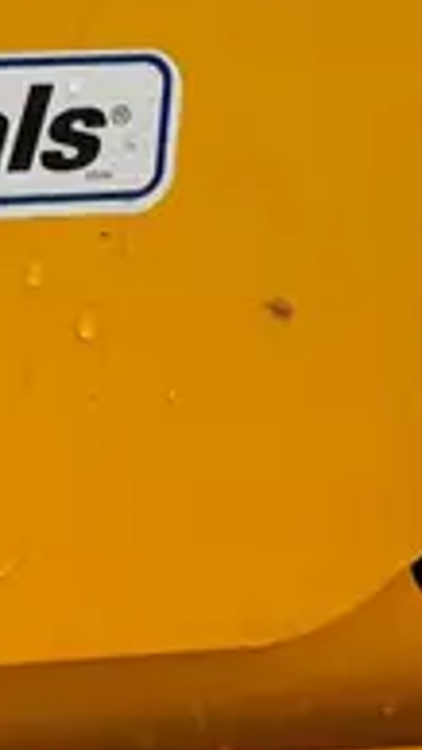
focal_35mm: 107
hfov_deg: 10.6
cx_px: -352
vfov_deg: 19.2
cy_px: -79
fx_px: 2130
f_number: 1.8
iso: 25
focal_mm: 4.25
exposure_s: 1/399
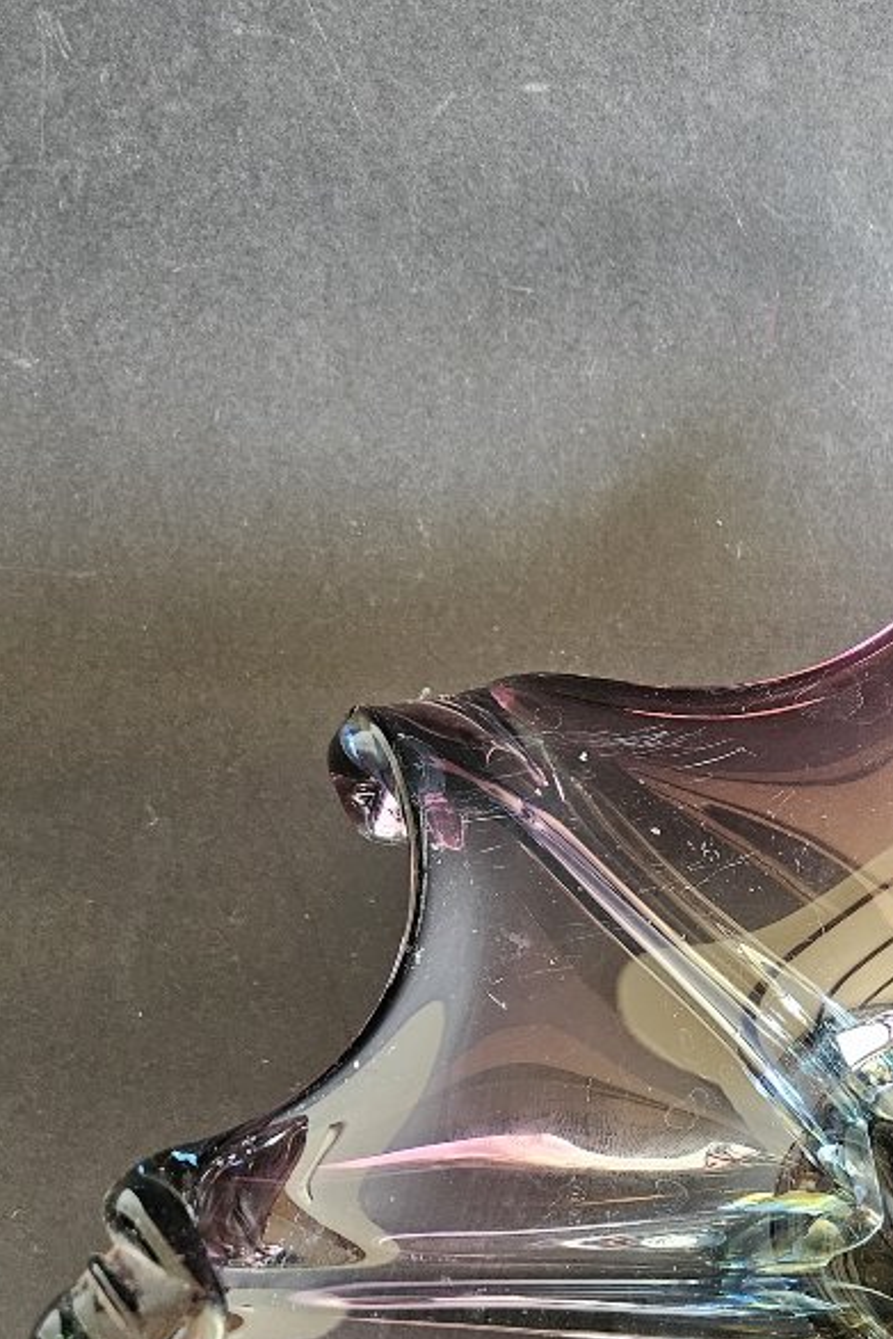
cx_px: 934
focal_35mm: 49
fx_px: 1822
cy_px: 1129
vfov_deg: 38.3
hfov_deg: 25.9
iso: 1000
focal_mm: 5.4
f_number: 1.8
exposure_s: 1/100
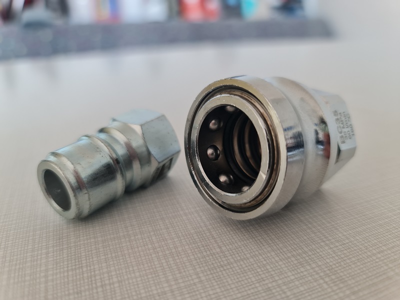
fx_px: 289
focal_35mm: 25
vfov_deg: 54.9
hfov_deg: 69.4
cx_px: 200
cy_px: 150
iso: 200
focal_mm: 7
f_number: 1.8
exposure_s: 1/60
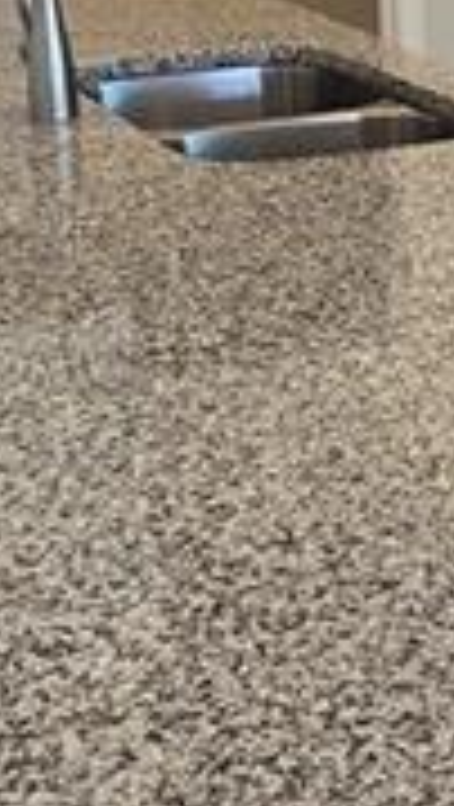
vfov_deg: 22.3
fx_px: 2028
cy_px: 212
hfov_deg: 11.9
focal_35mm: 95
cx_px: 769
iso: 80
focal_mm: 2.2
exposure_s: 1/60
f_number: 2.2
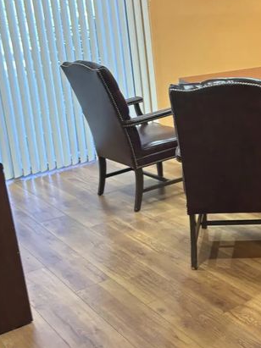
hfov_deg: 25.6
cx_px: 266
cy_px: 164
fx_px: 543
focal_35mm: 54
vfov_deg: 35.5
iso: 200
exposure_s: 1/60
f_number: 1.6
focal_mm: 5.96
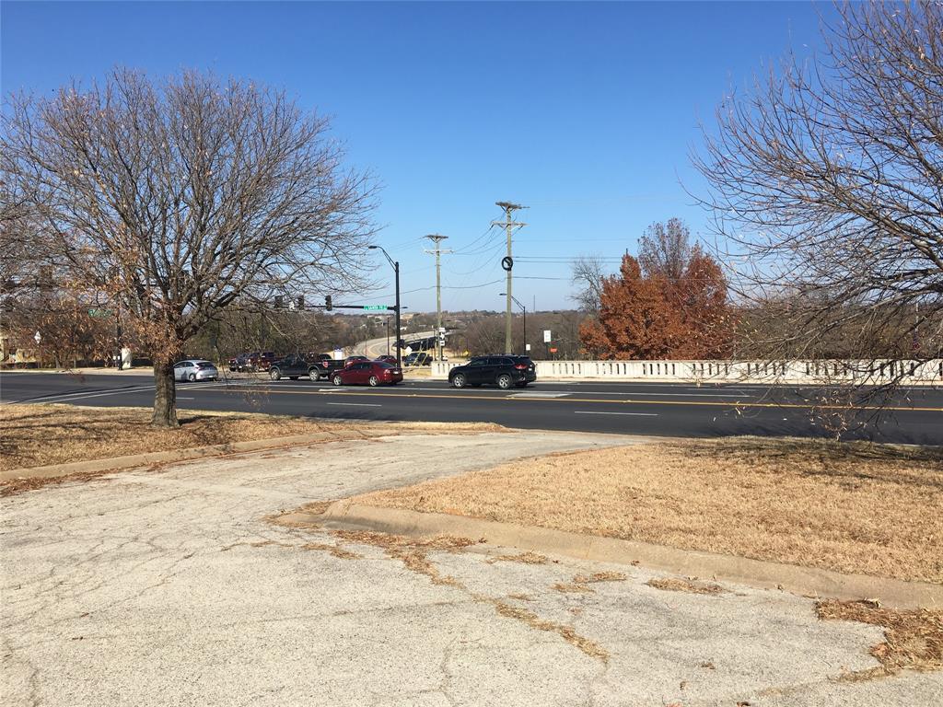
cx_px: 472
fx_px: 790
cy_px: 354
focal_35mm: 29
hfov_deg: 61.7
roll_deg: +1.4
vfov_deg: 48.2
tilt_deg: +0.1
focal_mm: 4.15
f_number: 2.2
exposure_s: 1/1972
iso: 25
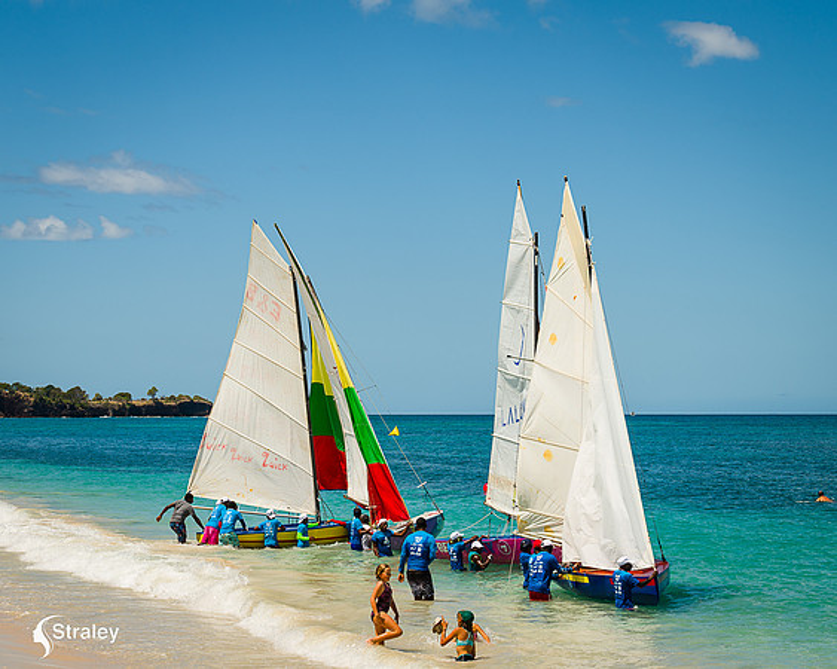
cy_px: 277
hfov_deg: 20.6
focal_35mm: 93
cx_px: 347
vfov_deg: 16.6
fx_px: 2299
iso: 72
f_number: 8
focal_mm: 70
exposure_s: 1/320
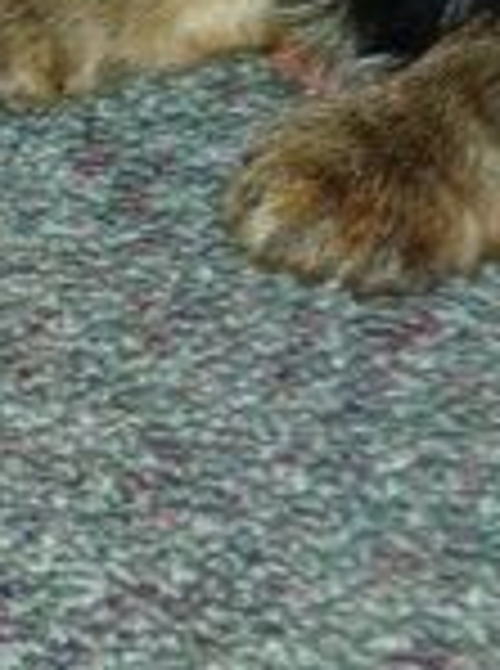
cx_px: -185
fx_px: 2166
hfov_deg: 12.7
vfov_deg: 17.3
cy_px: 22
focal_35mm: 112
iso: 80
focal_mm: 3.98
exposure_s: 1/50
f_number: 1.8
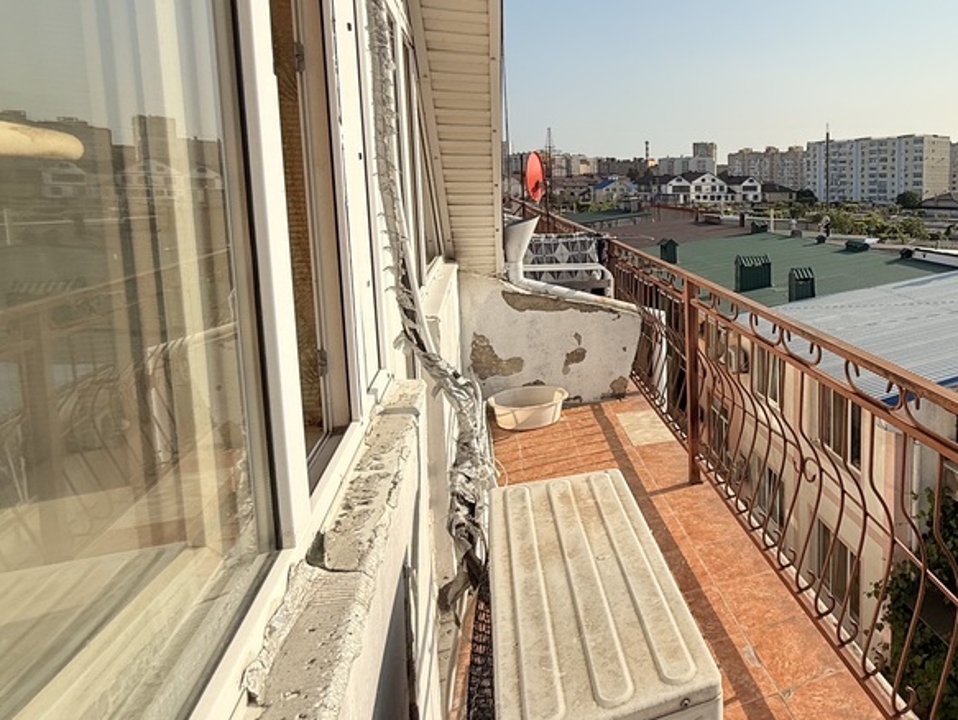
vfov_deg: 56.0
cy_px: 260
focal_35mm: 24
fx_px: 665
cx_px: 804
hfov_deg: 63.5
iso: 50
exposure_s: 1/3663
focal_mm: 2.22
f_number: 2.2
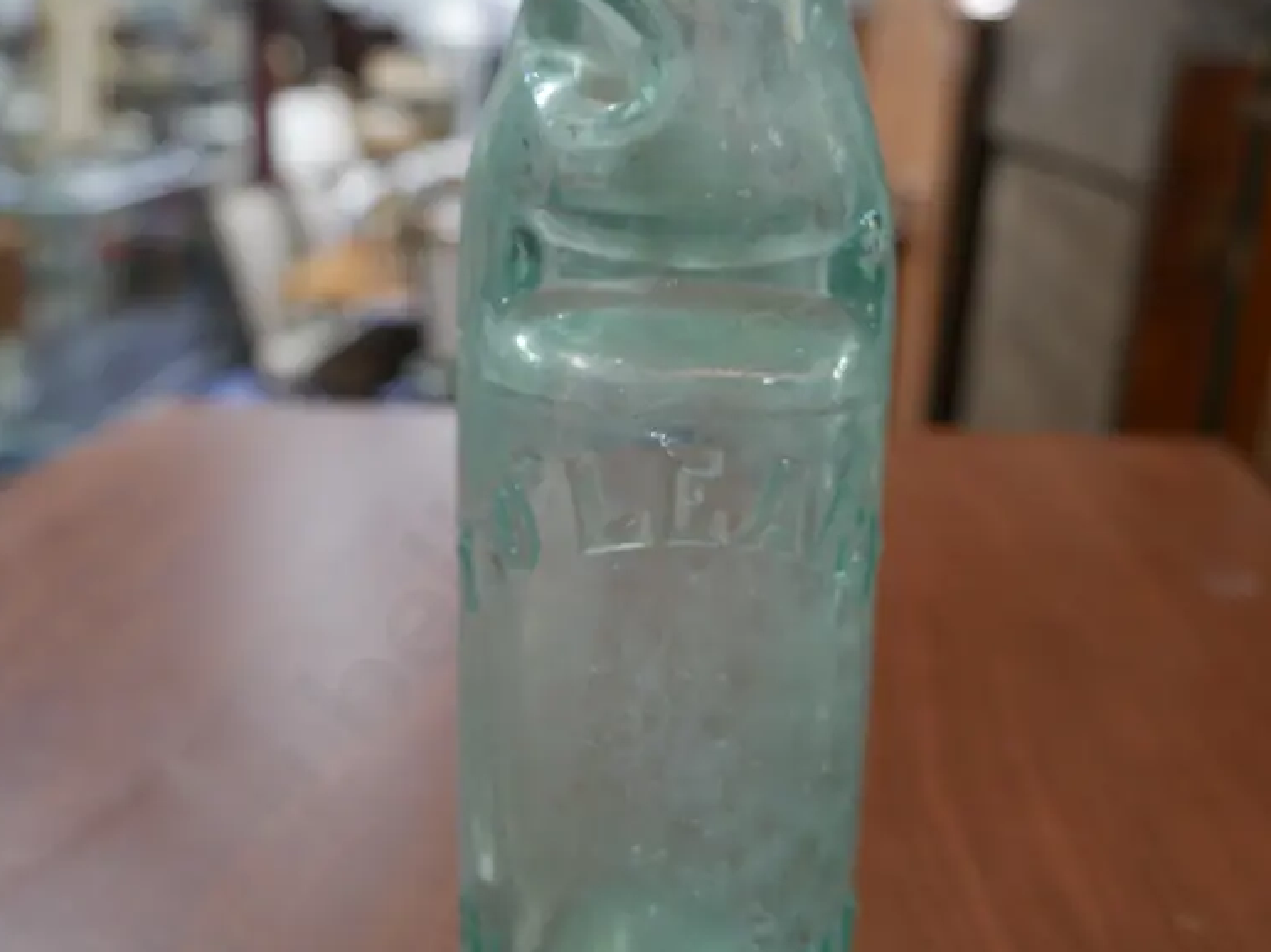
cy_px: 360
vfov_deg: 37.5
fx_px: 1395
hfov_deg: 49.0
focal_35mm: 38
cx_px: 625
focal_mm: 14
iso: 400
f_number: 3.5
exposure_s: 1/60
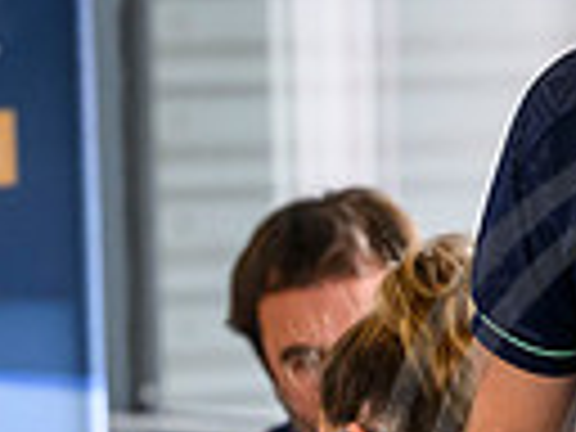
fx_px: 8470
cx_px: 580
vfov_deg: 2.9
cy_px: 486
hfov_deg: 3.9
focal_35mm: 509
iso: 2000
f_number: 3.2
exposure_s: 1/640
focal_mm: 98
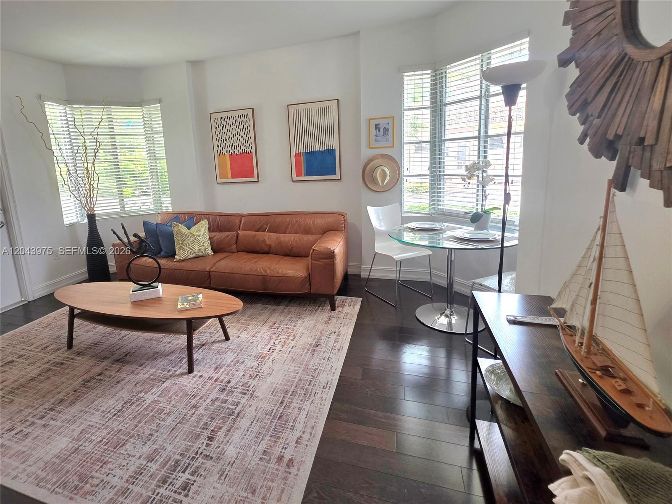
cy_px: 252
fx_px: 252
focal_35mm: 13
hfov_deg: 106.2
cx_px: 336
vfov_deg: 89.9
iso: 125
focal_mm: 2.2
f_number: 1.9
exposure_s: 1/120
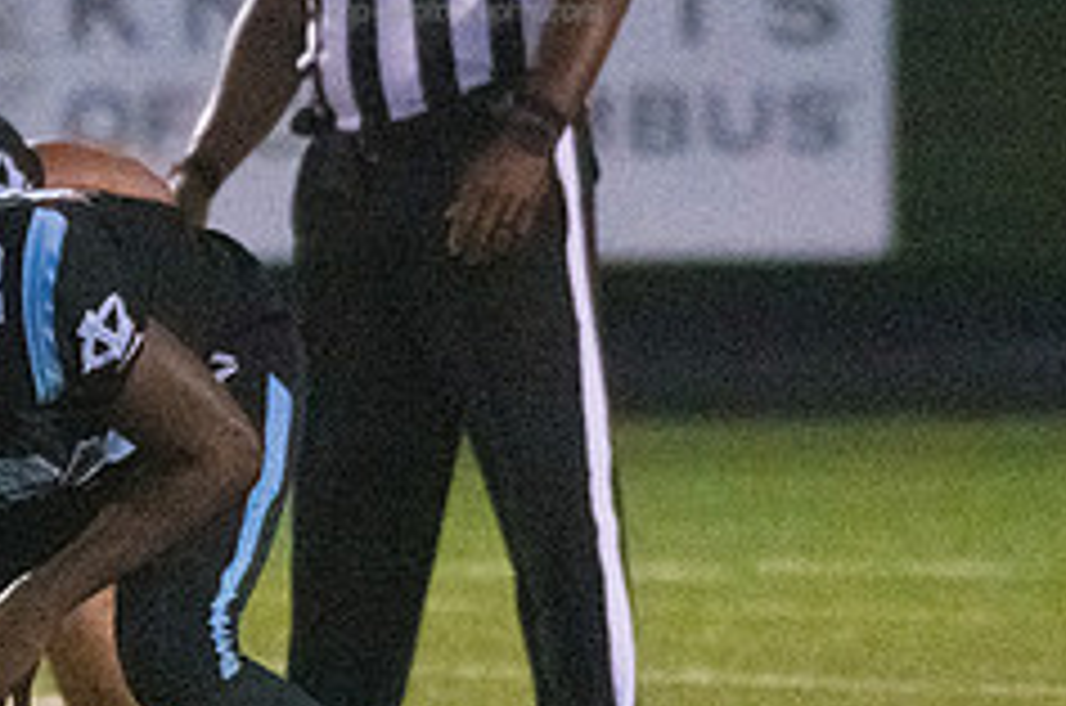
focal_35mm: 1434
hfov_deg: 1.4
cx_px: -171
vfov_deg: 1.0
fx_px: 42377
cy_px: 486
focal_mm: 390
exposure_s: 1/1600
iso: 10000
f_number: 5.6
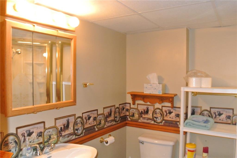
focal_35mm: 29
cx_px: 118
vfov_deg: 45.0
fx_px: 191
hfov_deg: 63.6
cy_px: 79
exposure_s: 1/15
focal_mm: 11
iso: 1400
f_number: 3.5
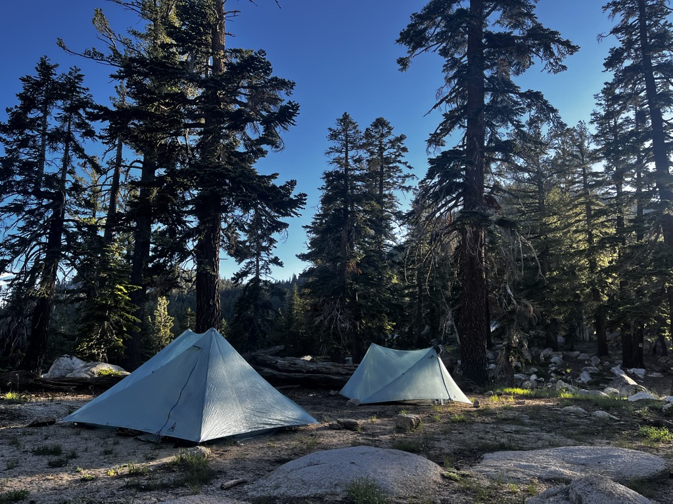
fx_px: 505
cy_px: 252
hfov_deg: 67.3
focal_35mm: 26
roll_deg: +0.0
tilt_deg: +9.8
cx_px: 336
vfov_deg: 53.1
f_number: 1.6
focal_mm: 5.1
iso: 50
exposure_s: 1/810
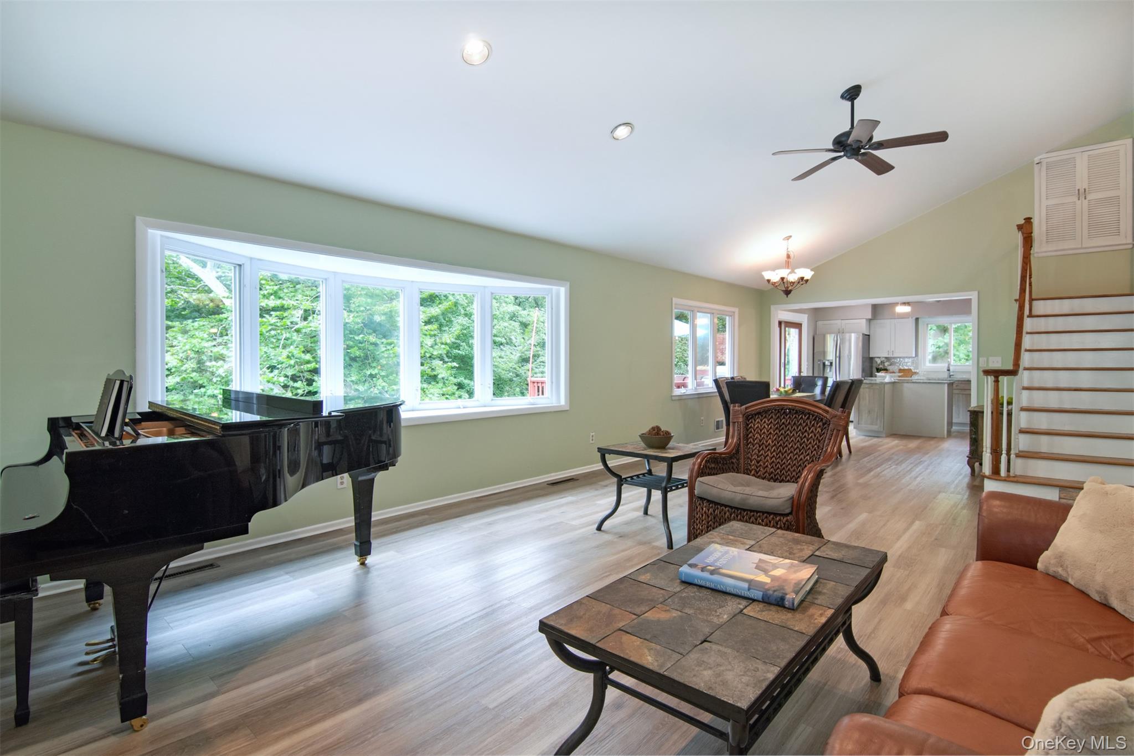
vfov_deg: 72.0
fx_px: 520
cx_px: 567
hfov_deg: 95.0
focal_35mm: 16
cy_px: 378
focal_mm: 11
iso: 640
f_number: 8
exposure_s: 1/30
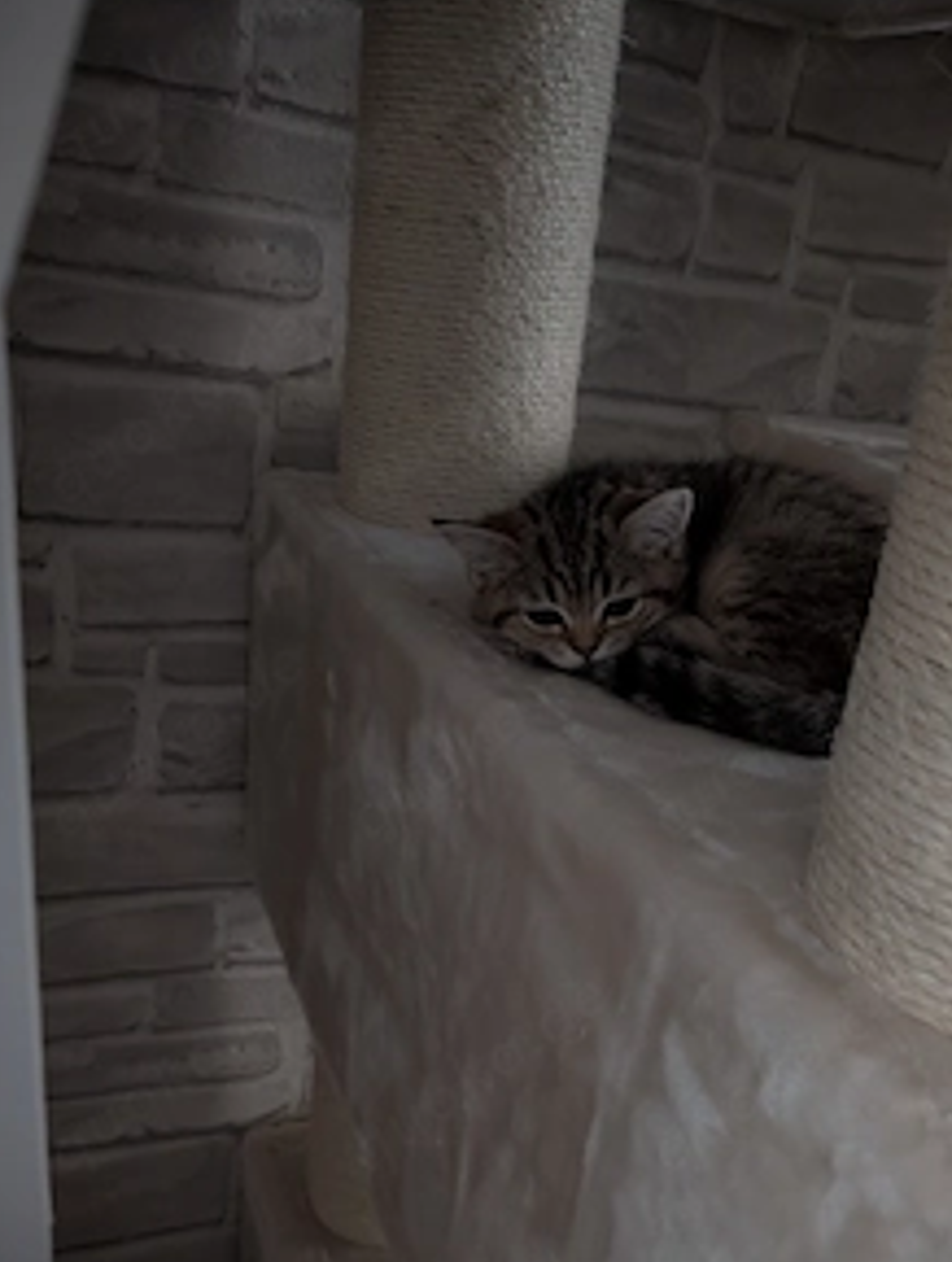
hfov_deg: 42.5
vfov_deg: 54.5
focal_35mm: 33
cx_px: 638
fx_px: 1206
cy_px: 803
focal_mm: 6.9
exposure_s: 1/15.5
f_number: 1.68
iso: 3380
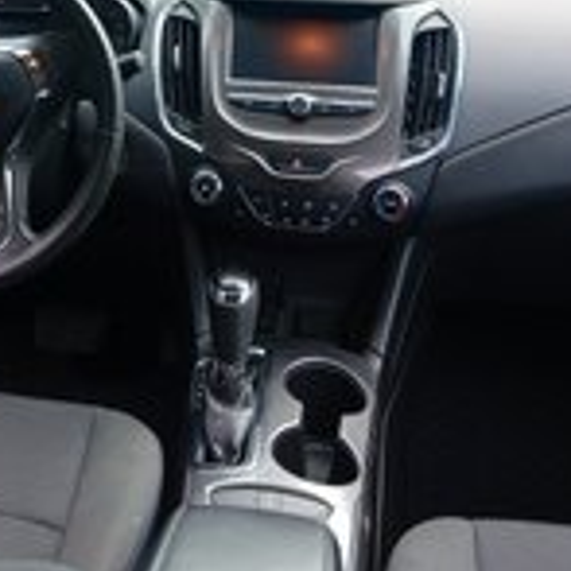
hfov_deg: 25.5
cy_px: 12
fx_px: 1213
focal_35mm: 65
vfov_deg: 25.3
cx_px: 35
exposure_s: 1/50
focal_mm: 4
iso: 20
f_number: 1.8
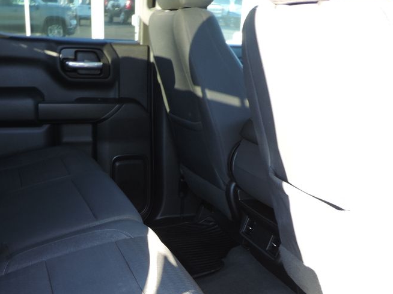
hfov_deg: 40.1
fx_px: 533
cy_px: 271
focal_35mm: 47
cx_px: 143
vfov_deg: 29.5
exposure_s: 1/30
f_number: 3
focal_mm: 4.3
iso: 90
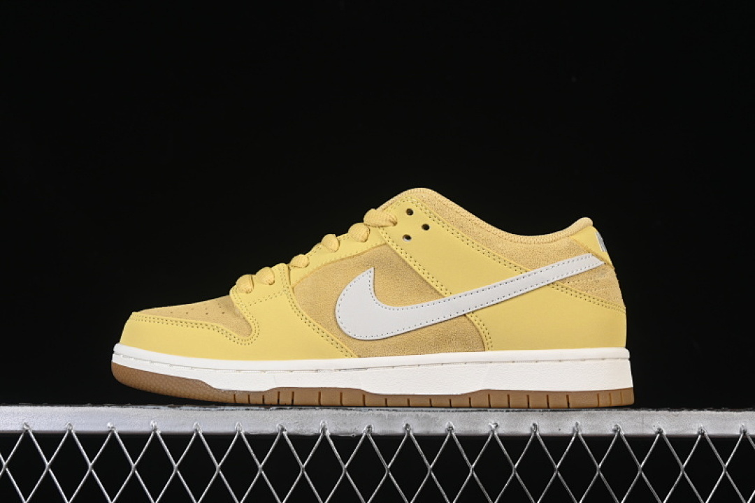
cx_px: 378
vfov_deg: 18.2
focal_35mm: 75
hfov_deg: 27.0
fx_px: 1573
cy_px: 252
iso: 160
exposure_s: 1/80
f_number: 8
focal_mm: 50
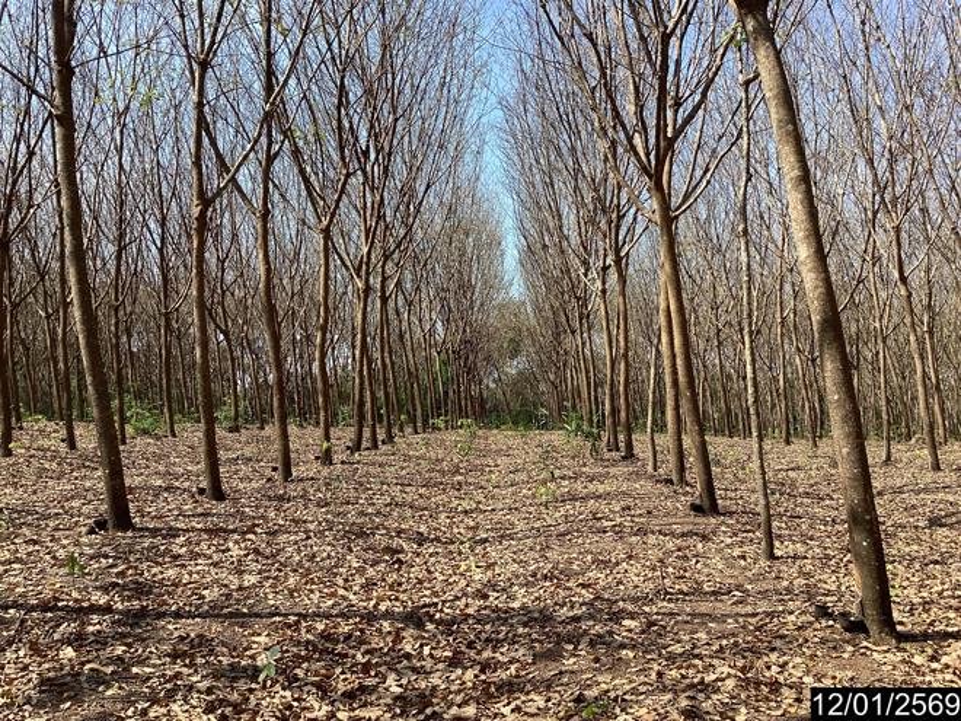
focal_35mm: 31
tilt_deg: +4.4
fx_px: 861
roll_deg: +0.1
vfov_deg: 45.4
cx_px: 480
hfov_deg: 58.4
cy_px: 360
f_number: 2.4
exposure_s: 1/708
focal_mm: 3.3
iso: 25
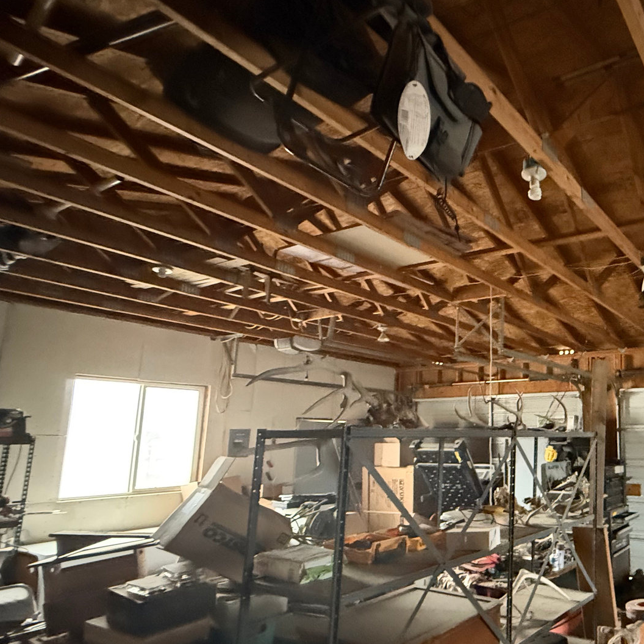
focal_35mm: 24
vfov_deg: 64.8
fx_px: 505
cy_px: 364
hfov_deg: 56.7
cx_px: 572
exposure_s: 1/37
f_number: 2.2
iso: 1600
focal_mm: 2.22
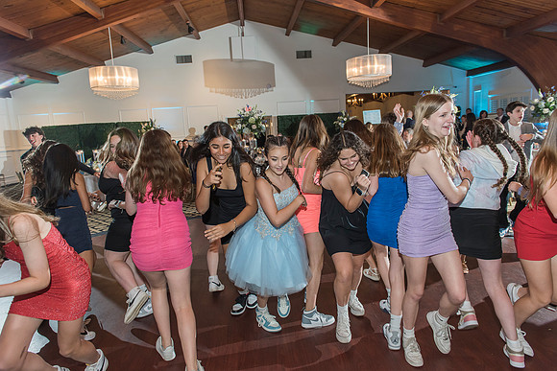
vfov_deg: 53.2
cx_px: 278
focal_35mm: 24
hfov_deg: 73.7
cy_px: 186
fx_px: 371
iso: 1000
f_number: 4
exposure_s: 1/125
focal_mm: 24
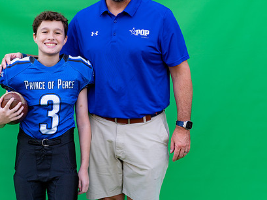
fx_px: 563
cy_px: 69
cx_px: 91
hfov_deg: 26.5
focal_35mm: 73
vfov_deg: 20.1
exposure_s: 1/400
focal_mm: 50
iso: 250
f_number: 2.8
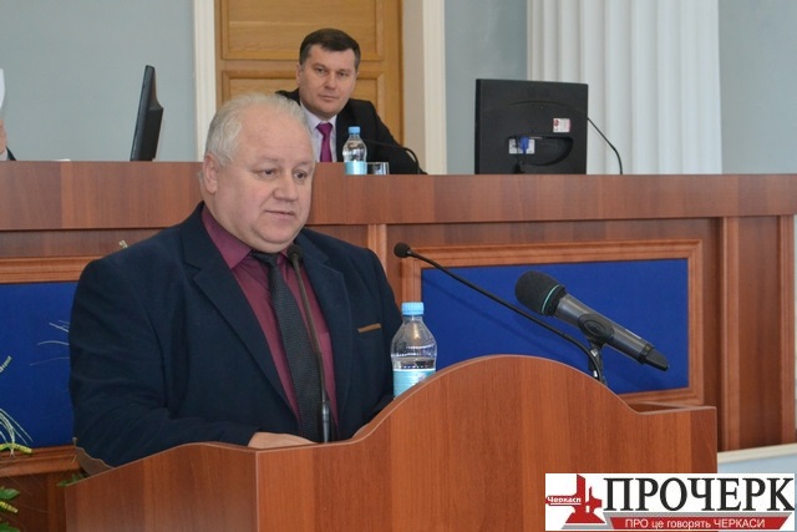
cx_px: 398
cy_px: 266
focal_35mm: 82
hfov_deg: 24.6
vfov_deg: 16.6
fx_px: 1827
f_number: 5.6
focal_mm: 55
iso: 3200
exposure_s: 1/60
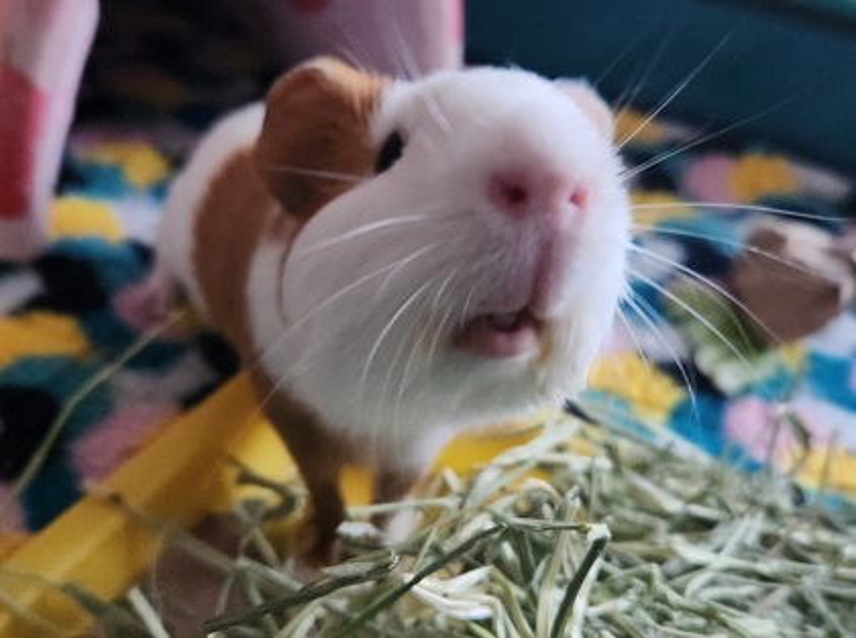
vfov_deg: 58.7
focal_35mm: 23
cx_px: 428
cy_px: 319
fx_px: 567
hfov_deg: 74.1
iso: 800
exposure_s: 1/24
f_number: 1.8
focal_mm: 5.4
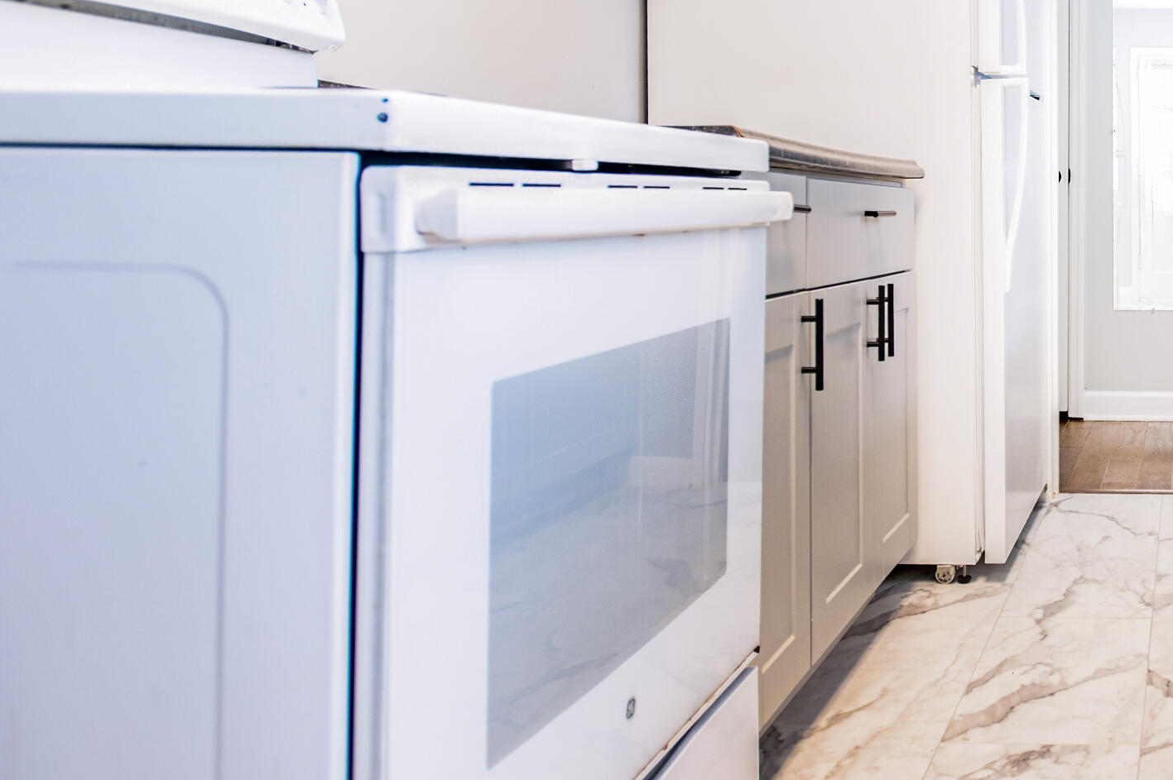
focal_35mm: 36
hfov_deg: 46.4
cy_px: 196
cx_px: 1115
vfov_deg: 36.0
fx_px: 1172
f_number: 3.5
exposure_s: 1/160
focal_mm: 17
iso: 640
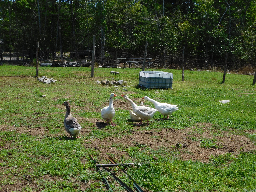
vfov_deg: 36.0
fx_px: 296
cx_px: 128
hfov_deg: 46.8
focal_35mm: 40
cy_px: 96
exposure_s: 1/1500
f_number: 3.6
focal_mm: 7.1
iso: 125
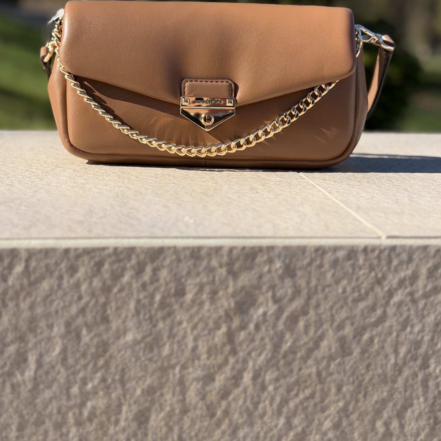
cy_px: 134
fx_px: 922
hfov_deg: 26.9
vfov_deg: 26.7
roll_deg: -1.2
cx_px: 216
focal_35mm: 64
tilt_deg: -7.9
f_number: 1.78
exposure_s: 1/3226
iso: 64
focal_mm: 6.76
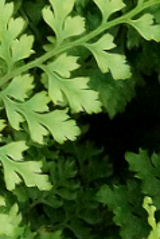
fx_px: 6713
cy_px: 236
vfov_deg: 2.0
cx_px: -130
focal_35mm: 1009
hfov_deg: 1.4
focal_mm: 100
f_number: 13
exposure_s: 1/160
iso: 3200
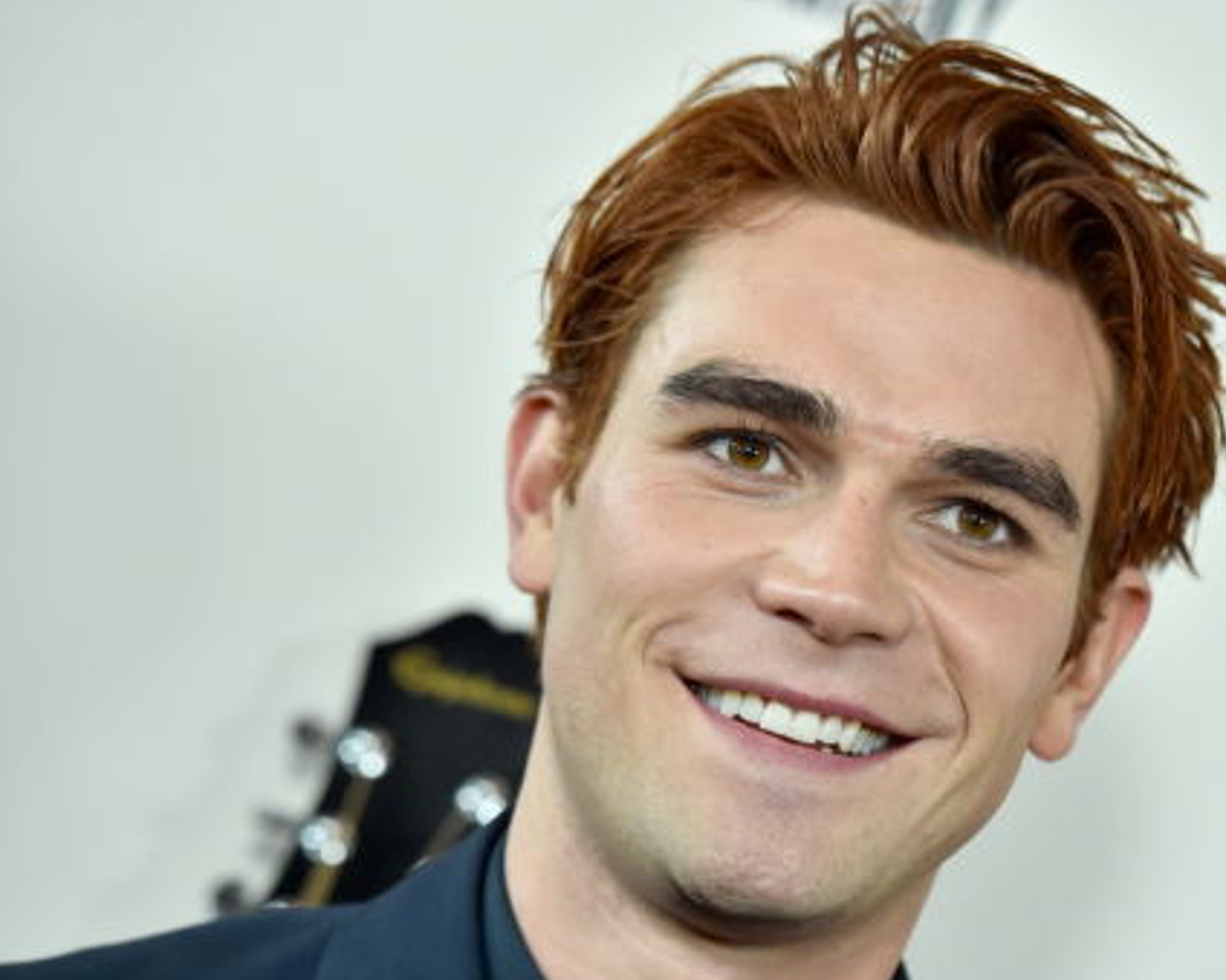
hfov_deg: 8.8
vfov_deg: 7.1
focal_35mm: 219
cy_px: 575
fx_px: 7945
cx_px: 772
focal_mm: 165
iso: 3200
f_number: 5.6
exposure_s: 1/500
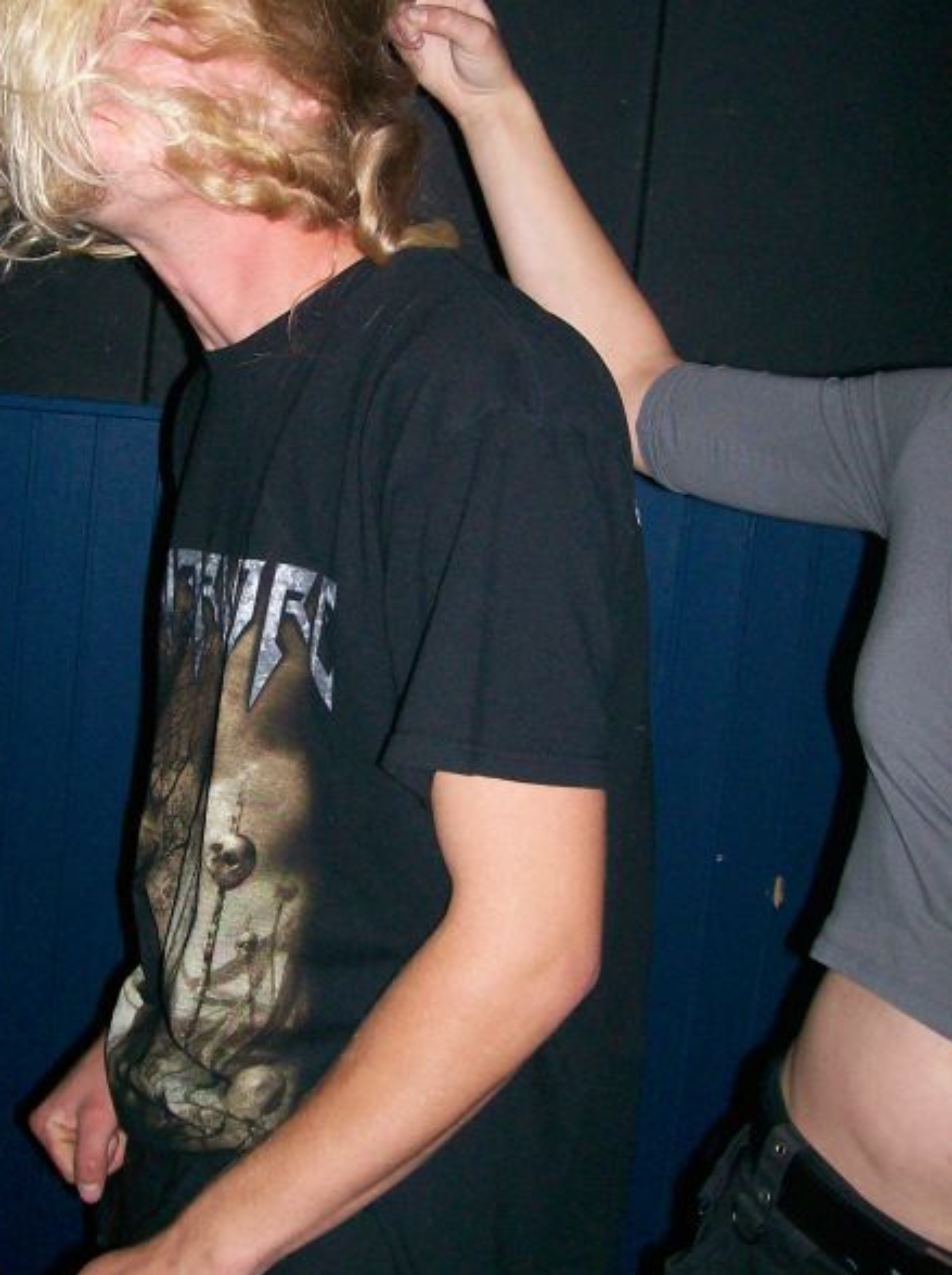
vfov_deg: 38.5
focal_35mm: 49
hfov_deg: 29.4
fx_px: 1802
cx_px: 312
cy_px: 412
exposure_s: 1/64
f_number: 2.7
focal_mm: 6
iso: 140
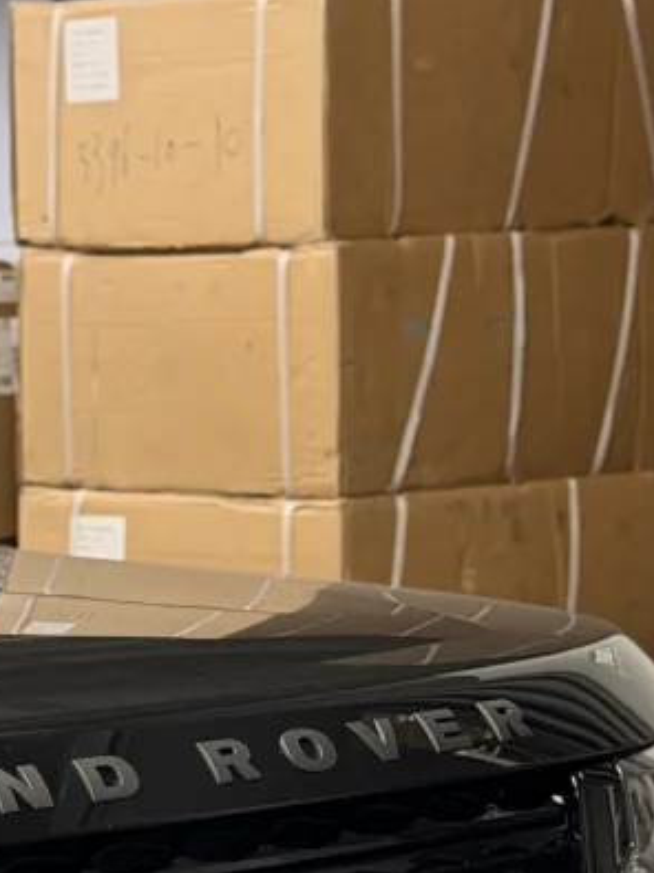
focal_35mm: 175
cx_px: -360
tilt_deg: -7.1
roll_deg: +2.2
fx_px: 4411
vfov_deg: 11.2
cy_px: 913
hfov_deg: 8.3
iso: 200
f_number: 1.78
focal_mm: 6.76
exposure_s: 1/33
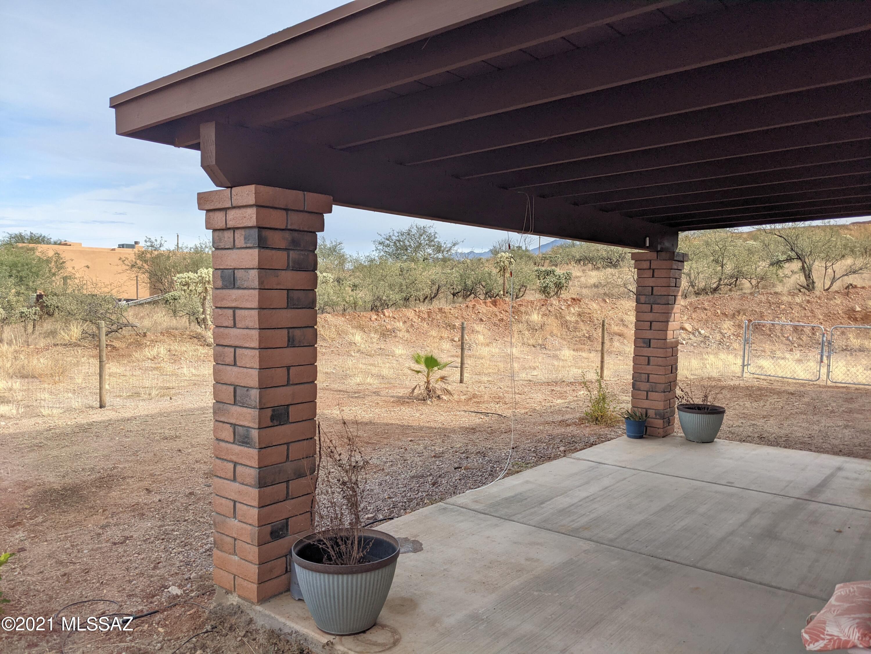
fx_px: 679
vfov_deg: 51.4
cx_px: 436
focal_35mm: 27
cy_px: 327
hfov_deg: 65.3
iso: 73
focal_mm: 4.38
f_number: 1.73
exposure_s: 1/2347
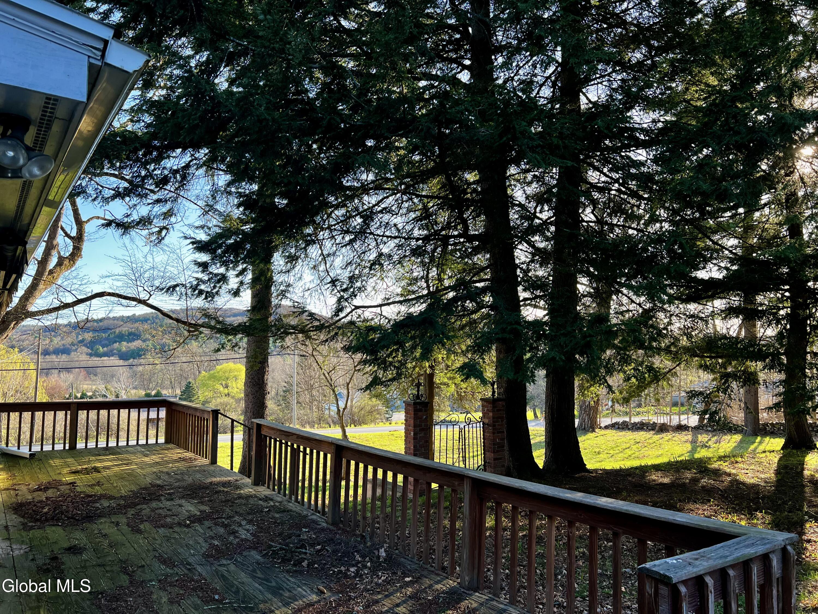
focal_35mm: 26
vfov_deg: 53.1
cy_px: 307
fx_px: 614
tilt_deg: +3.6
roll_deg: +0.1
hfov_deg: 67.3
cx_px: 409
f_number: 1.5
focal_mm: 5.7
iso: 50
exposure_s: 1/408
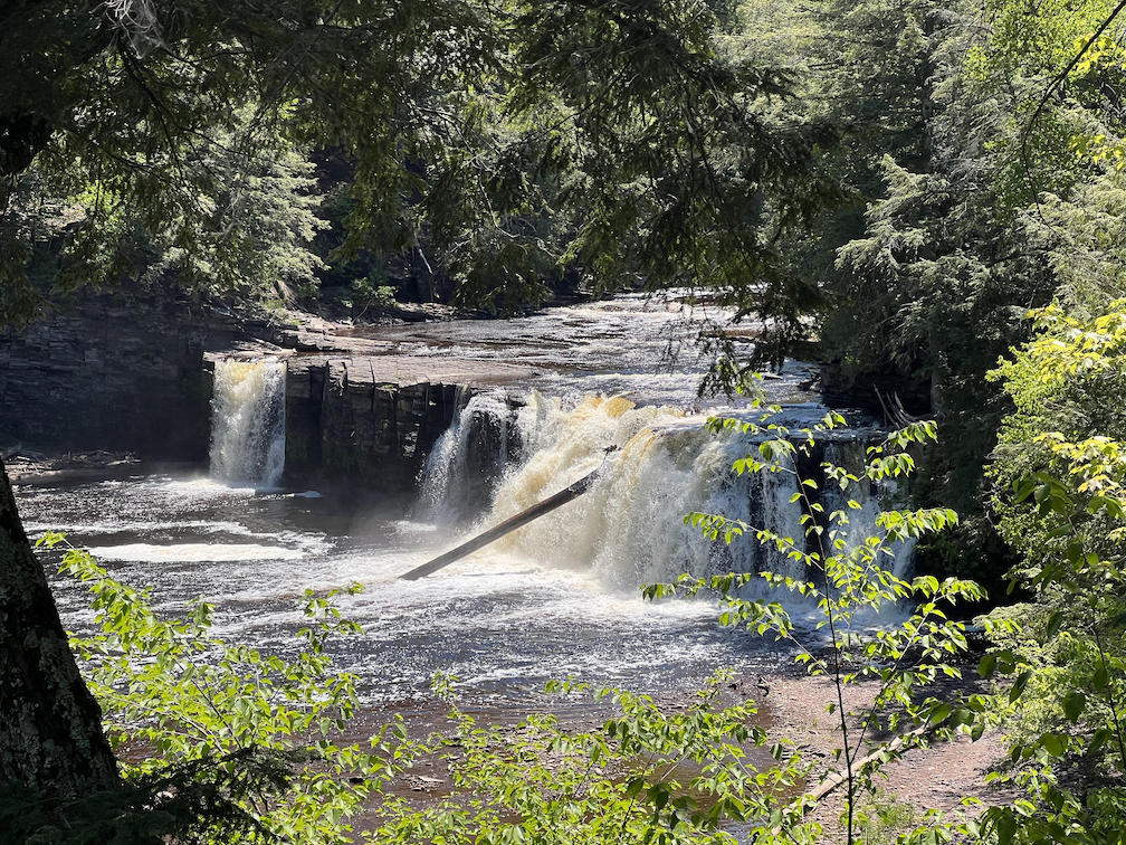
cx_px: 563
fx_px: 2505
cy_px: 422
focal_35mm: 77
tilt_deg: -5.5
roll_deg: +1.7
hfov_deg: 25.3
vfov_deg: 19.1
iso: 32
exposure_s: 1/612
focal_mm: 9
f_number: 2.8
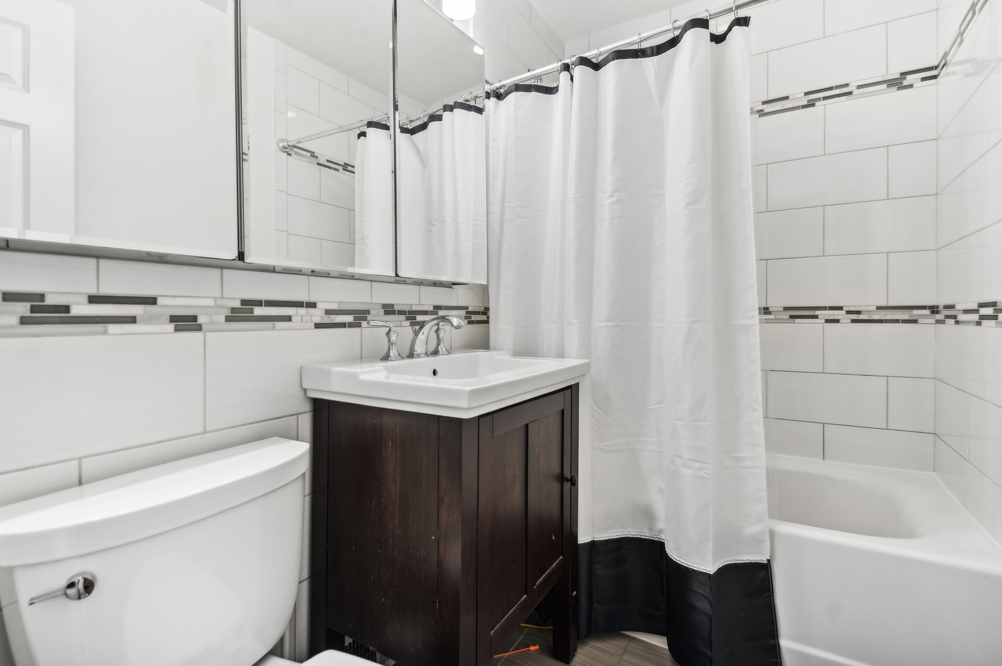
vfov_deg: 77.2
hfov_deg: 100.4
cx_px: 501
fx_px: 417
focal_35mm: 15
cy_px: 333
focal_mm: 10
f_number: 11
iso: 100
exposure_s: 1/2
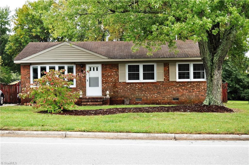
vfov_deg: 23.7
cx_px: 124
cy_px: 82
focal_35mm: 57
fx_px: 394
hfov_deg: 35.1
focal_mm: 38
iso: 400
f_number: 5.6
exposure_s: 1/125
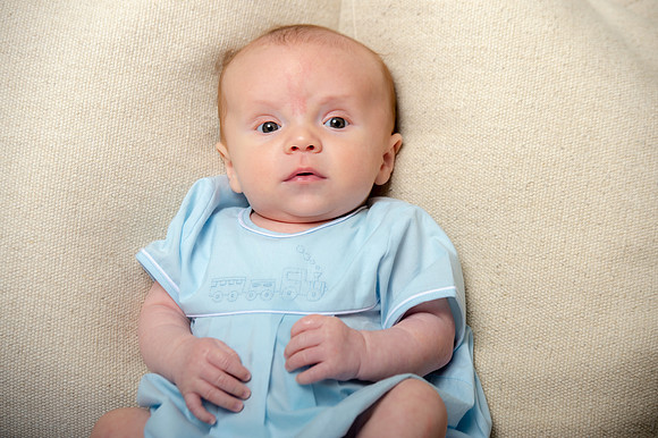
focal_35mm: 140
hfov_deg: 14.7
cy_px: 219
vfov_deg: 9.8
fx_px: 2557
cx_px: 329
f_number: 5.6
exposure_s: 1/200
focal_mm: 140
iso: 250
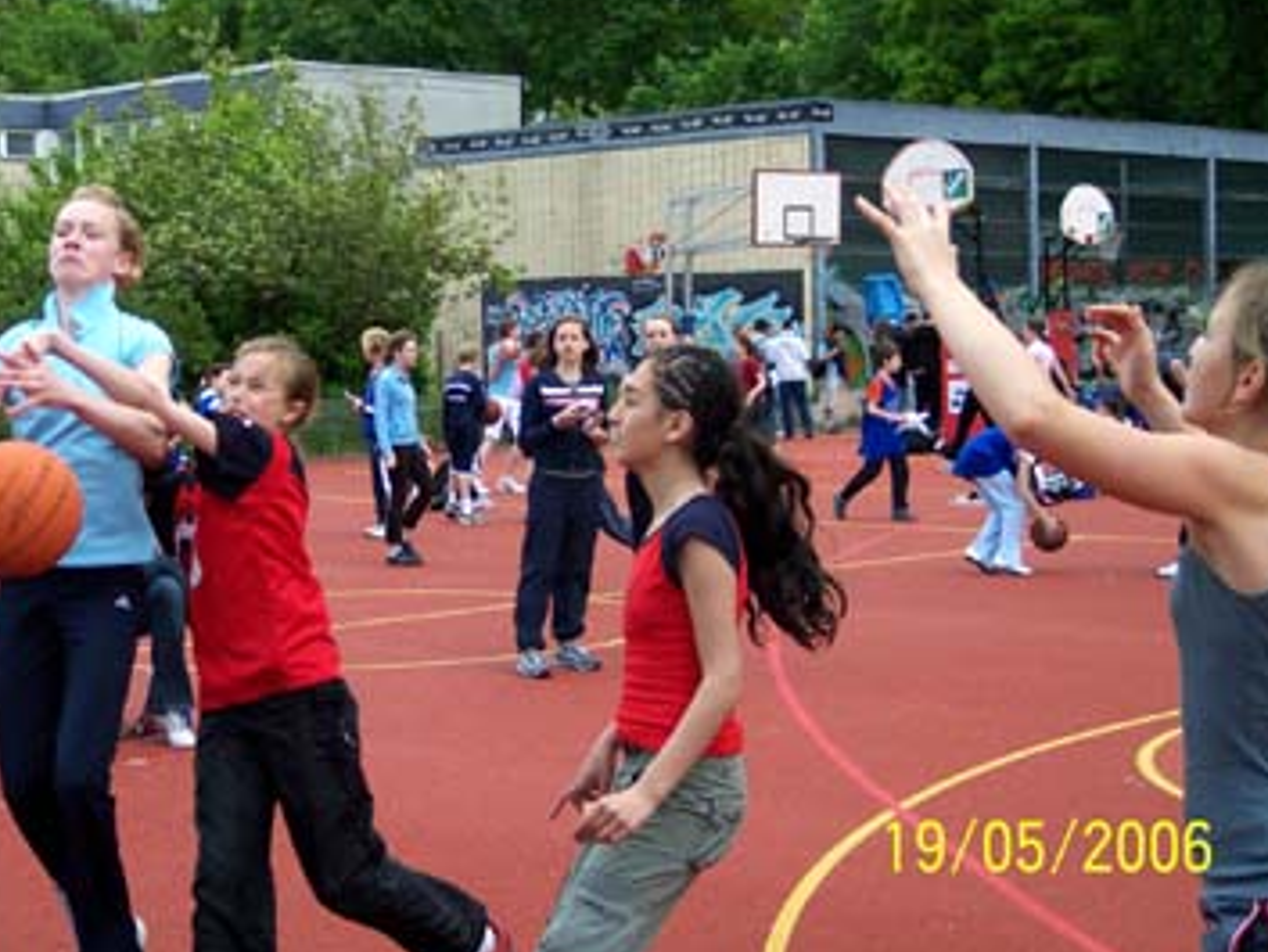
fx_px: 2382
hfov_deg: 29.7
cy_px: 392
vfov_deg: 22.6
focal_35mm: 65
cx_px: 492
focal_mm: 10.7
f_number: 3.4
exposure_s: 1/500
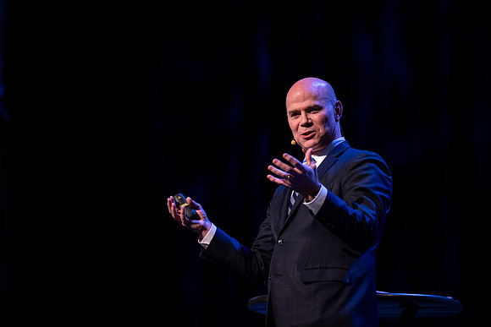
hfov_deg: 10.3
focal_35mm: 200
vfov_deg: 6.9
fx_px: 2728
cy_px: 164
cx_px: 246
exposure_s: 1/60
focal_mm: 200
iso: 640
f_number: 2.8
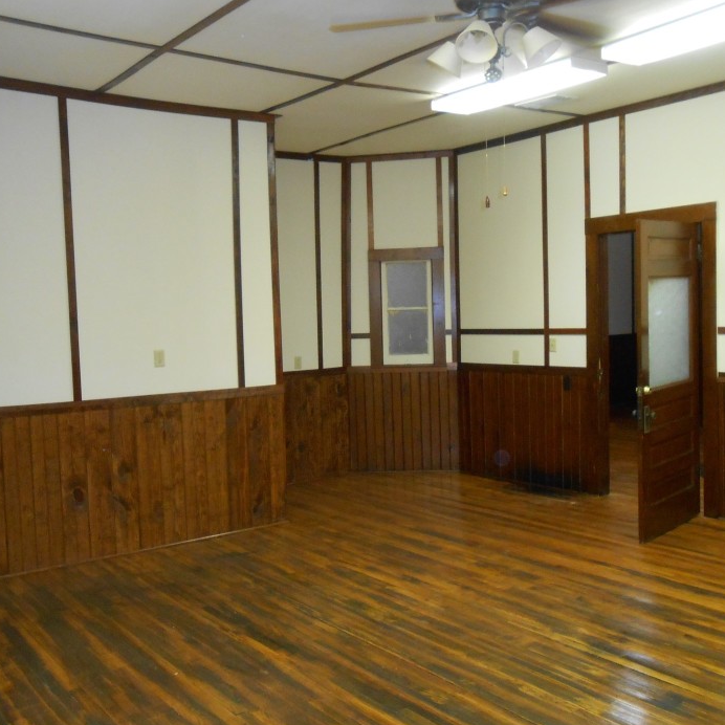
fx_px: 806
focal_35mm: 34
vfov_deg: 48.4
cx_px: 354
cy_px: 368
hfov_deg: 48.4
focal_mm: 4.6
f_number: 3.5
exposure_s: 1/25
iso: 400
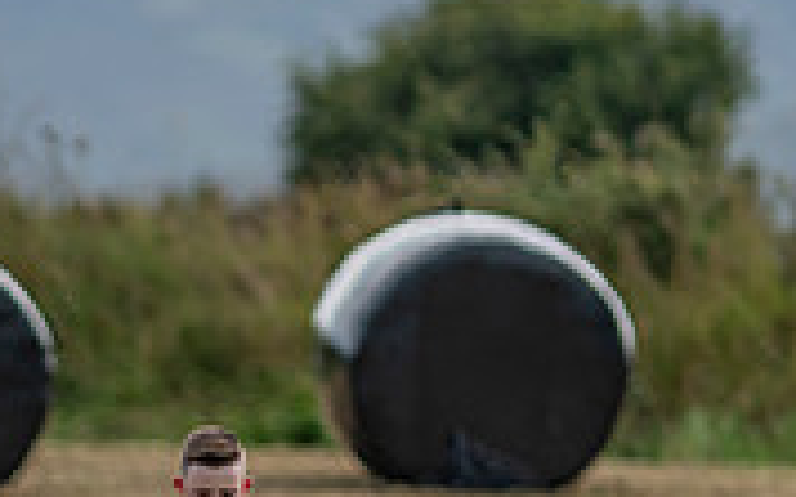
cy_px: 799
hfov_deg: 1.3
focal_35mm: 1621
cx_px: -483
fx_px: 35143
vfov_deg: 0.8
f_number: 2.8
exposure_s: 1/1600
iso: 100
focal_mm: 300
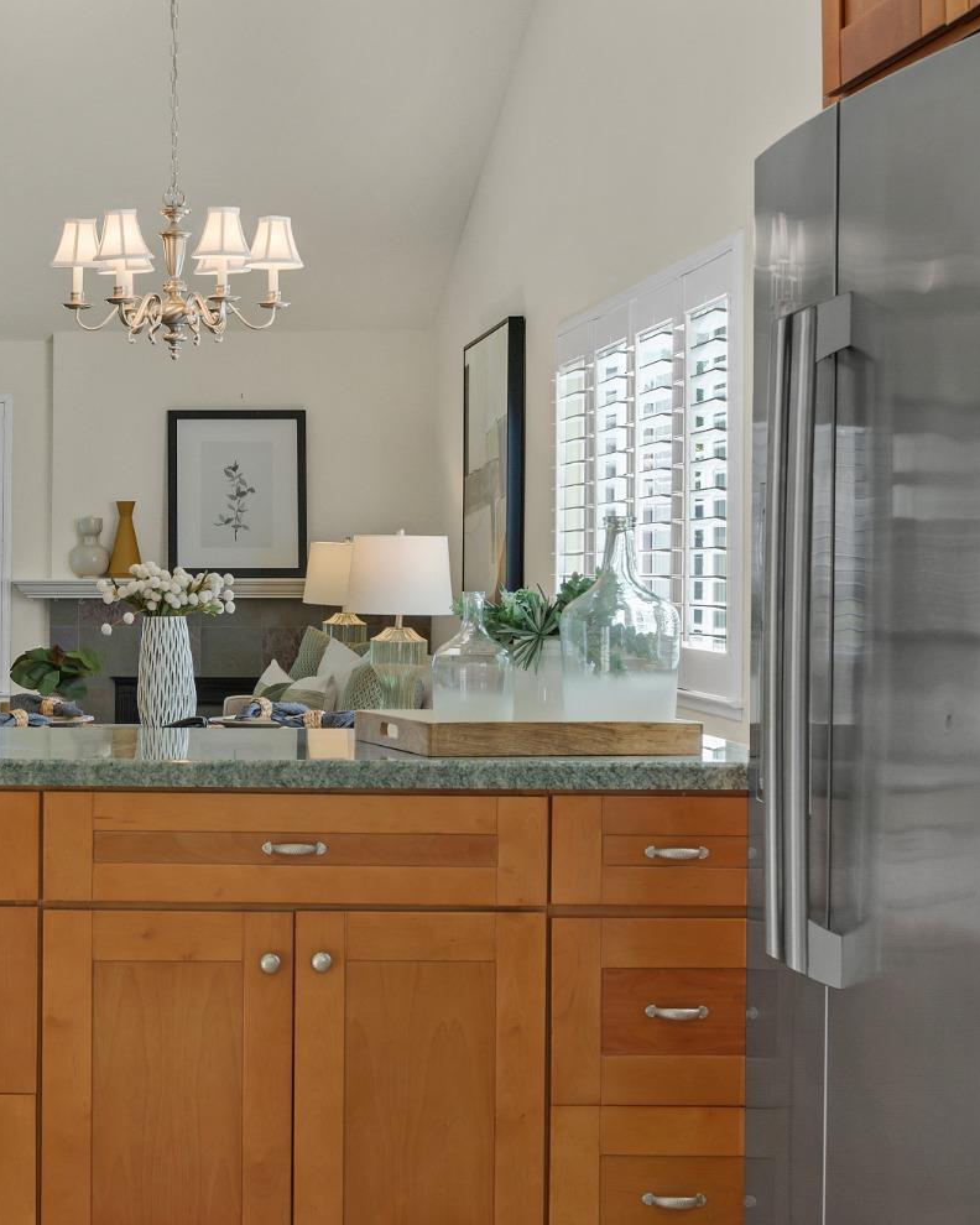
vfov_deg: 29.6
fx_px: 2320
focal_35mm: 64
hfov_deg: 23.1
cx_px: 71
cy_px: 616
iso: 100
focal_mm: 30
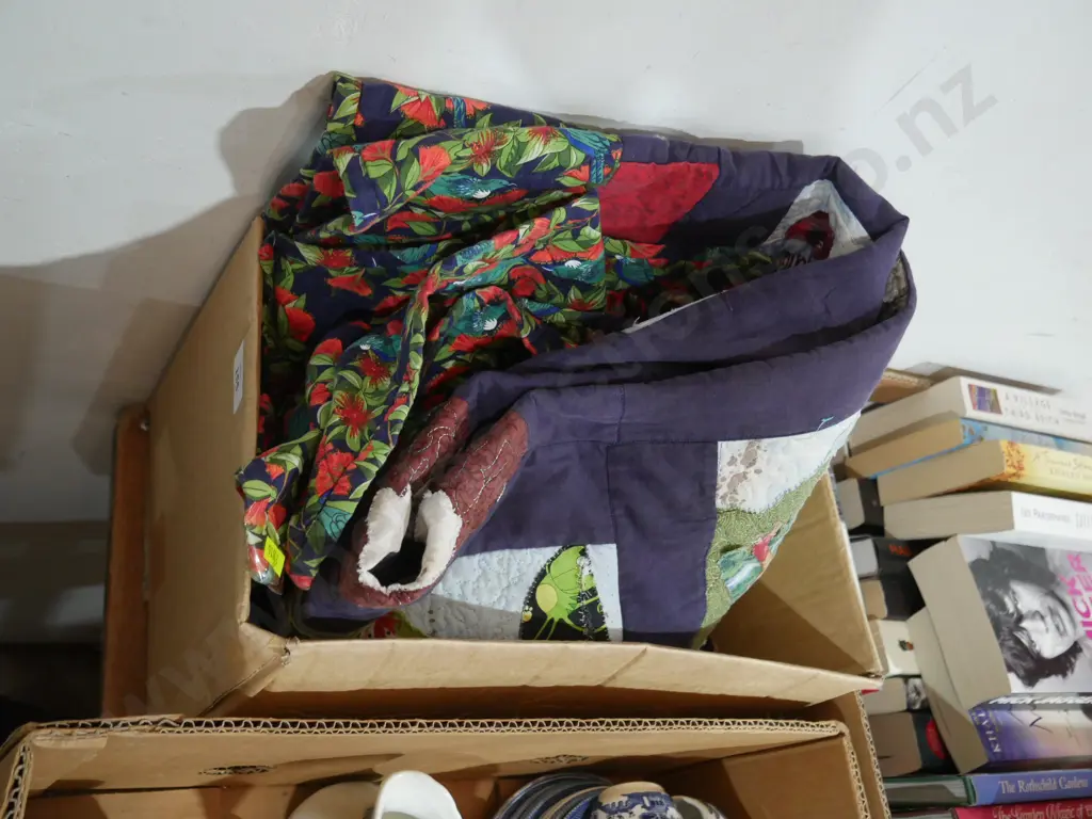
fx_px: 1009
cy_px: 410
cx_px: 546
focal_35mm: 32
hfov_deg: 56.8
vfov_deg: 44.2
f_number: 3.6
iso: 2000
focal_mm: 16
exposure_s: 1/60
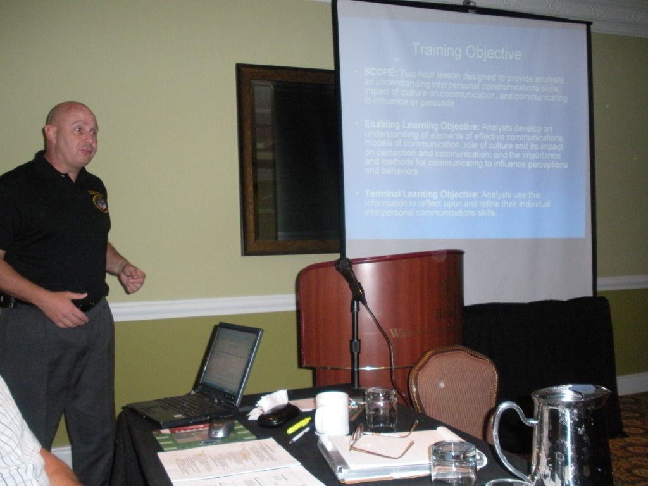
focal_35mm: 36
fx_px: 674
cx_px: 324
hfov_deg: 51.4
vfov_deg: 39.7
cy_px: 243
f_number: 3.5
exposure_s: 1/60
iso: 417
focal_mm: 6.3
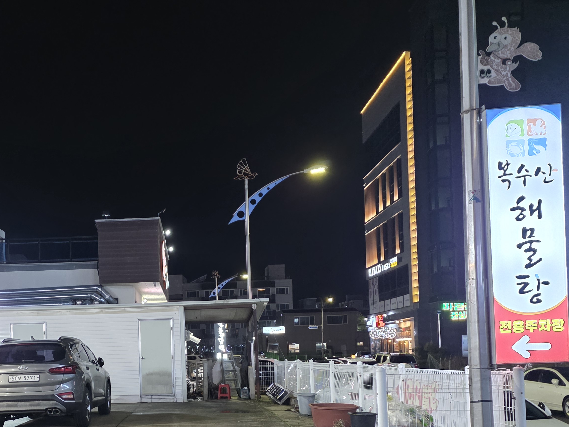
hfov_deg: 45.3
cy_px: 347
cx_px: 145
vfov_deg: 34.7
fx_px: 657
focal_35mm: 40
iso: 1000
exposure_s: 1/120
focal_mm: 6.25
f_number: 1.7
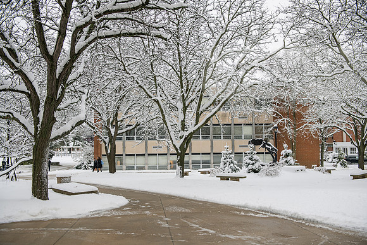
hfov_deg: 50.7
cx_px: 184
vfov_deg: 35.1
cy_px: 122
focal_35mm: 38
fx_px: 387
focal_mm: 38
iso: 320
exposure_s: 1/320
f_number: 4
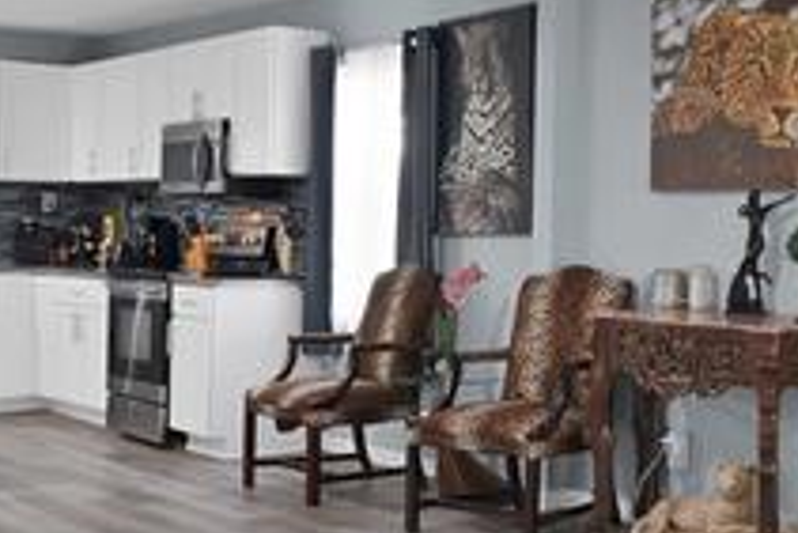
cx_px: 681
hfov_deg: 30.8
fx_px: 1397
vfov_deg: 21.6
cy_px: 231
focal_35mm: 63
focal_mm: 13
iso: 640
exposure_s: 1.3
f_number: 9
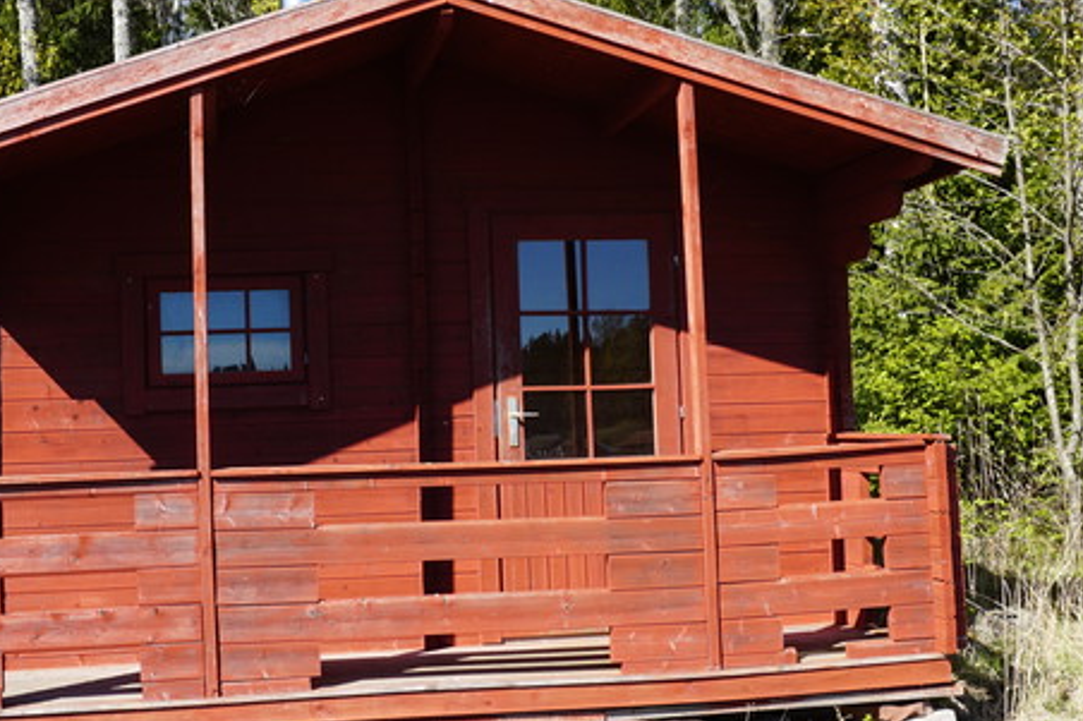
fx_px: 1534
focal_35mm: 51
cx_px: 462
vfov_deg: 26.5
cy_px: 347
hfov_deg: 38.8
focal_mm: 16
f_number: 9
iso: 100
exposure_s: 1/100
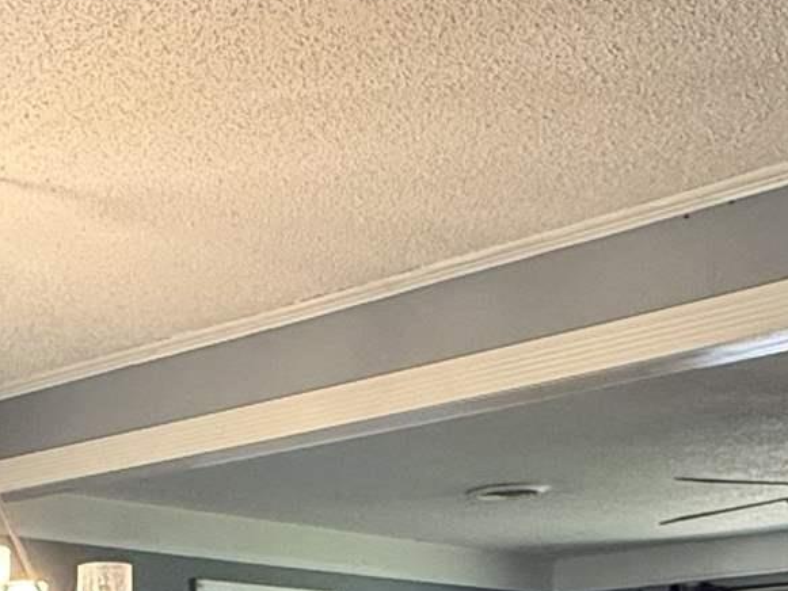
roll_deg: +0.8
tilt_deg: -1.7
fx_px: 1685
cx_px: 107
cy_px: 847
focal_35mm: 74
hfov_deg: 25.6
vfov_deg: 18.1
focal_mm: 2.22
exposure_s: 1/120
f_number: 2.2
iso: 250
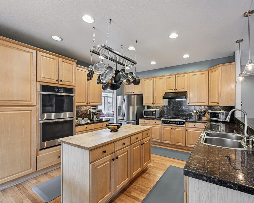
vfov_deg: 80.4
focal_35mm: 16
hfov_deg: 92.7
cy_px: 102
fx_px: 120
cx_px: 141
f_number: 8
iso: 400
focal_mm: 14
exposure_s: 1/15
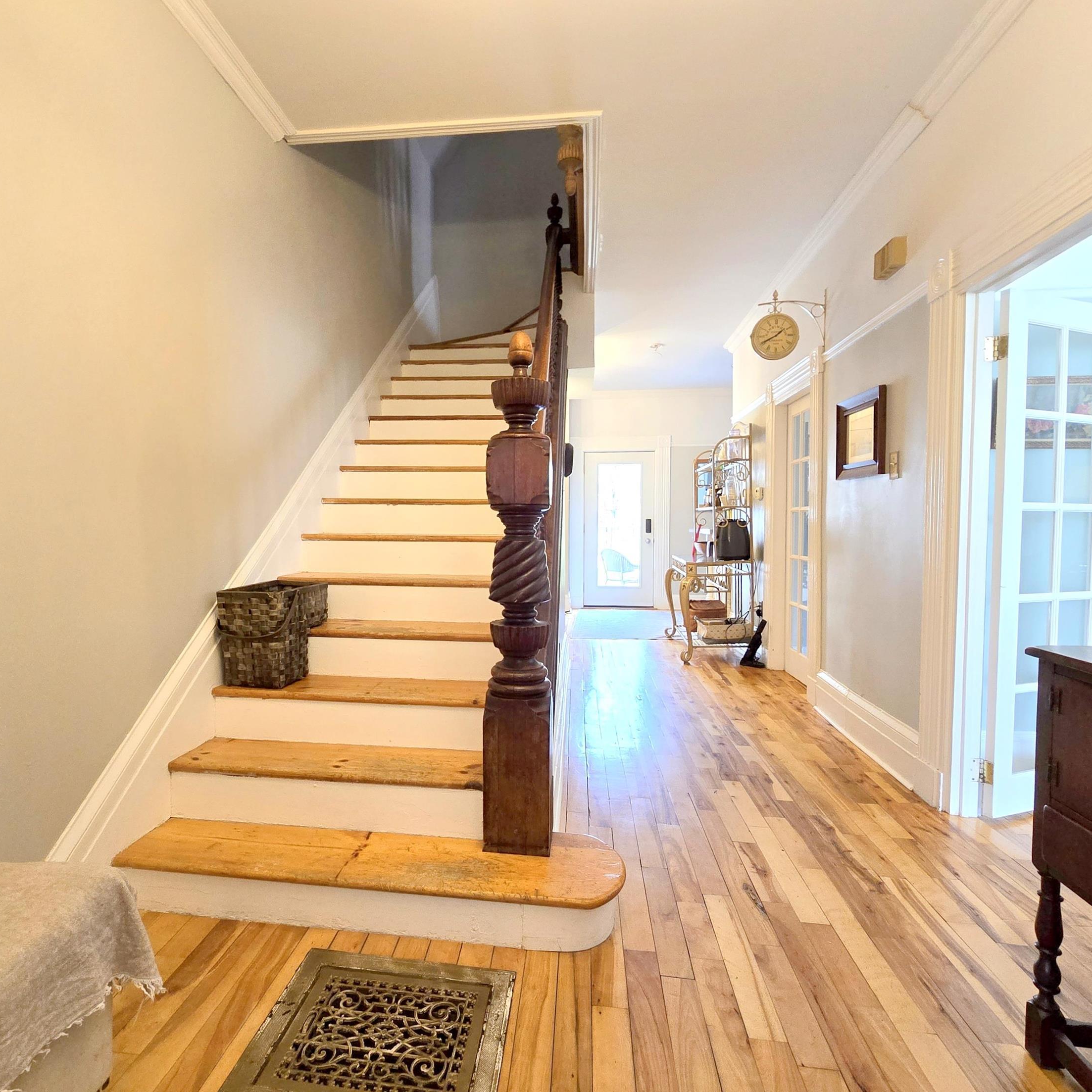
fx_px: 571
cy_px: 553
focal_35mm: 16
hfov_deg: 87.3
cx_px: 509
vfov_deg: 87.4
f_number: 2.2
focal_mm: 2.2
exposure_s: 1/60
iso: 200
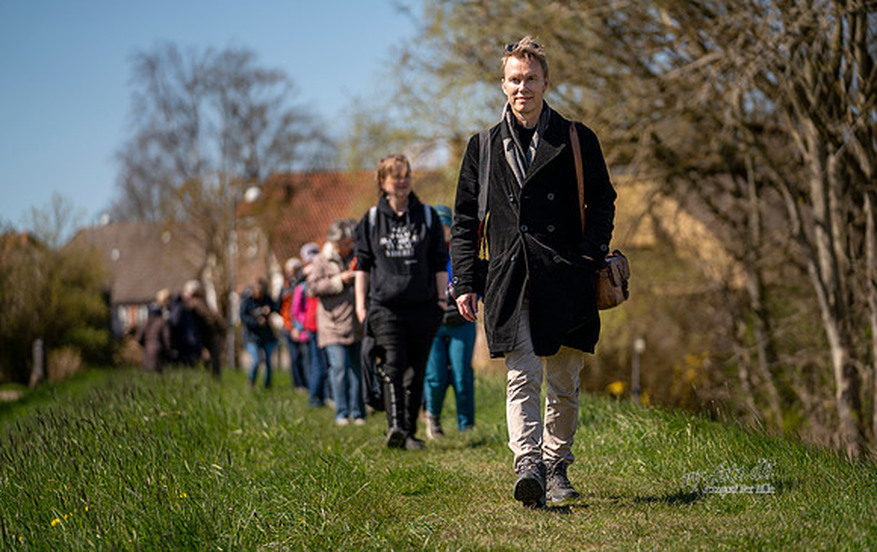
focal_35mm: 128
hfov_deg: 16.3
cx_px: 461
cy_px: 280
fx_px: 3071
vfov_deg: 10.3
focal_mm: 120
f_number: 2.8
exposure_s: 1/1250
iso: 100
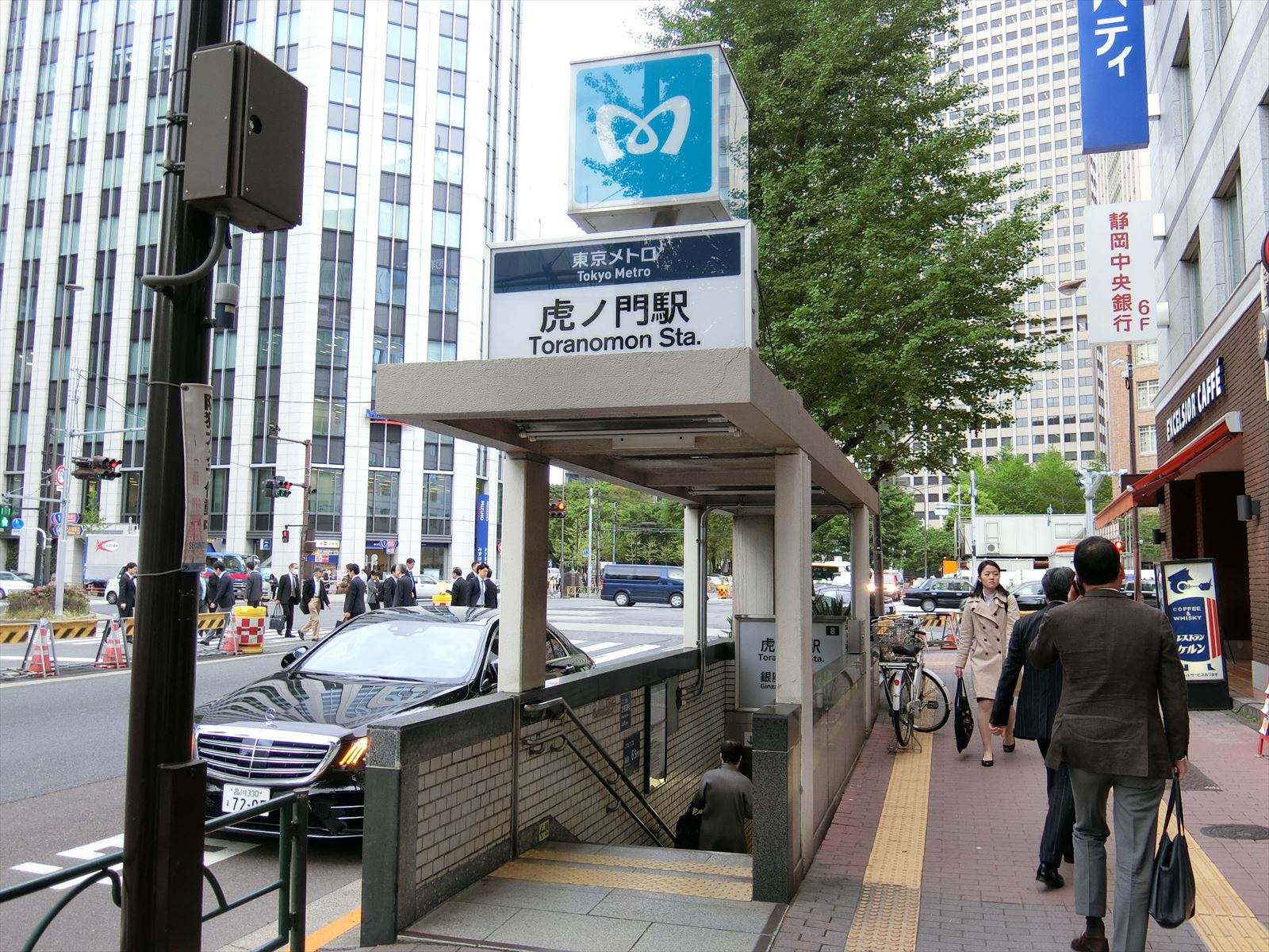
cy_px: 476
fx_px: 1100
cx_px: 634
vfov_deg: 46.8
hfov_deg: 60.0
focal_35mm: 30
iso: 160
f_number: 3.3
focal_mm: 6.4
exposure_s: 1/125
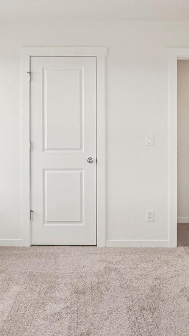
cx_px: 100
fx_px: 303
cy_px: 157
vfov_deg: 58.0
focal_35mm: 34
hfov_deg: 34.6
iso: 100
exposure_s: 1/30
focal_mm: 12
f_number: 8
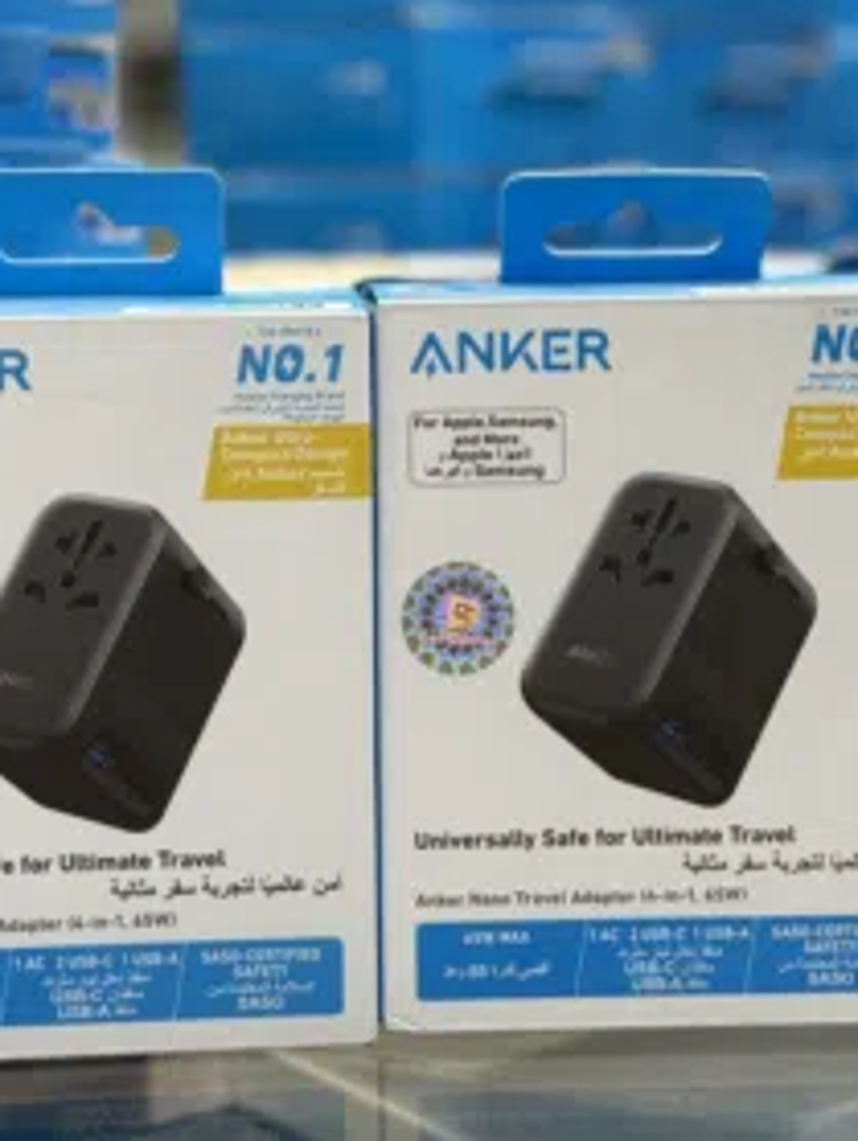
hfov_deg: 21.3
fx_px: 2277
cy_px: 390
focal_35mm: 69
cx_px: 369
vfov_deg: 28.0
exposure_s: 1/100
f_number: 1.78
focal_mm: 6.76
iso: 50
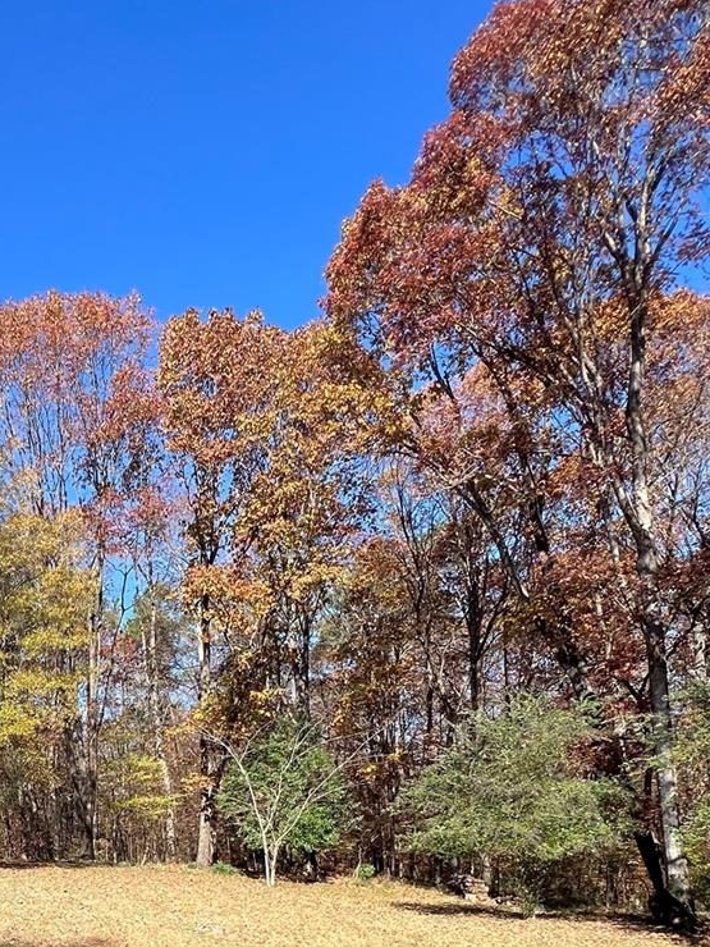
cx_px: 35
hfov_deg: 45.1
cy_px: 857
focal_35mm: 27
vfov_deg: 56.2
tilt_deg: +1.0
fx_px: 738
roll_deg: +1.0
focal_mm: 1.57
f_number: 1.8
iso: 32
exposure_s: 1/637
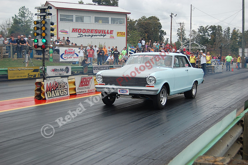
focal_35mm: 60
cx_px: 124
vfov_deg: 22.6
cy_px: 82
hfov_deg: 33.4
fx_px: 413
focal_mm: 40
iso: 250
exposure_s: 1/1000
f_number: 5
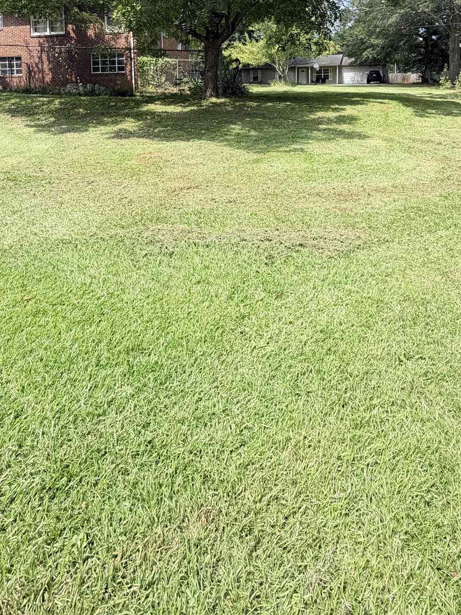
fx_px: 426
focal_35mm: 24
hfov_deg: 56.8
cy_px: 142
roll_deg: +0.9
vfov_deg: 66.4
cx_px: 228
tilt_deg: -4.4
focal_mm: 2.22
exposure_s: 1/502
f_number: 2.2
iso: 64
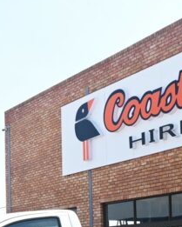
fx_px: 464
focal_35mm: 69
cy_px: 220
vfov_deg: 26.2
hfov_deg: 21.2
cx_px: 192
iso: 100
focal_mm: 16
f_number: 7.1
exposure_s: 1/200
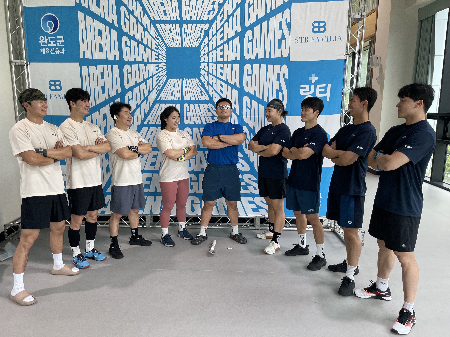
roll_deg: +0.4
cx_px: 225
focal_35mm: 26
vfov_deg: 53.1
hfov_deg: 67.3
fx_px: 338
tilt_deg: -10.9
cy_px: 168
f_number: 1.6
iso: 64
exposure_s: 1/120
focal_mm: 4.2
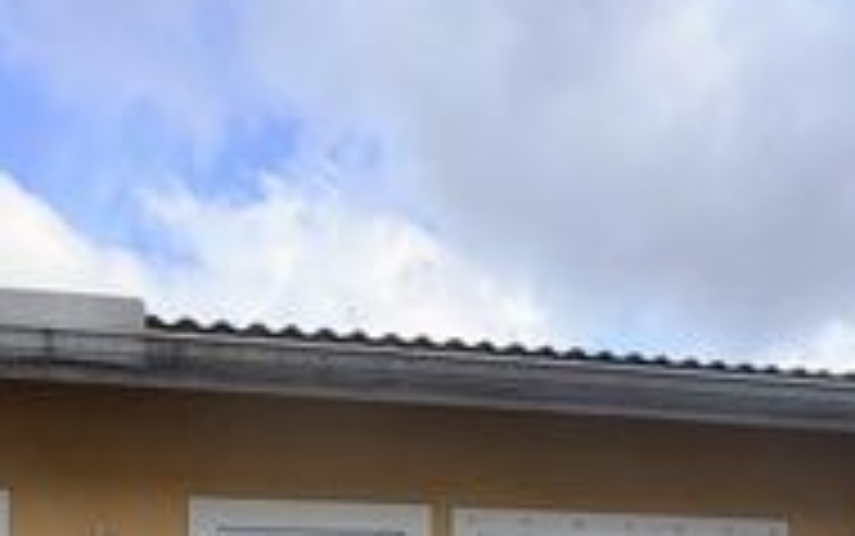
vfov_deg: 27.9
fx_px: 909
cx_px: 382
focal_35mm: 39
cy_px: 673
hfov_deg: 50.3
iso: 40
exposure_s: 1/760
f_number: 2.2
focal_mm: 2.22
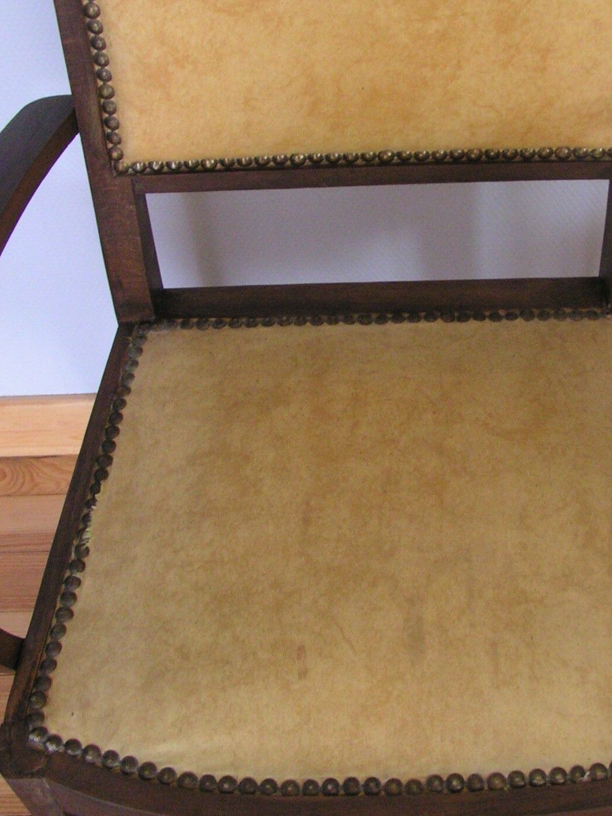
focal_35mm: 56
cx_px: 389
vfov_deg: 34.2
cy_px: 301
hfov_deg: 26.0
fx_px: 1320
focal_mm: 5.8
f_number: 5.6
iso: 200
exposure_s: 1/30
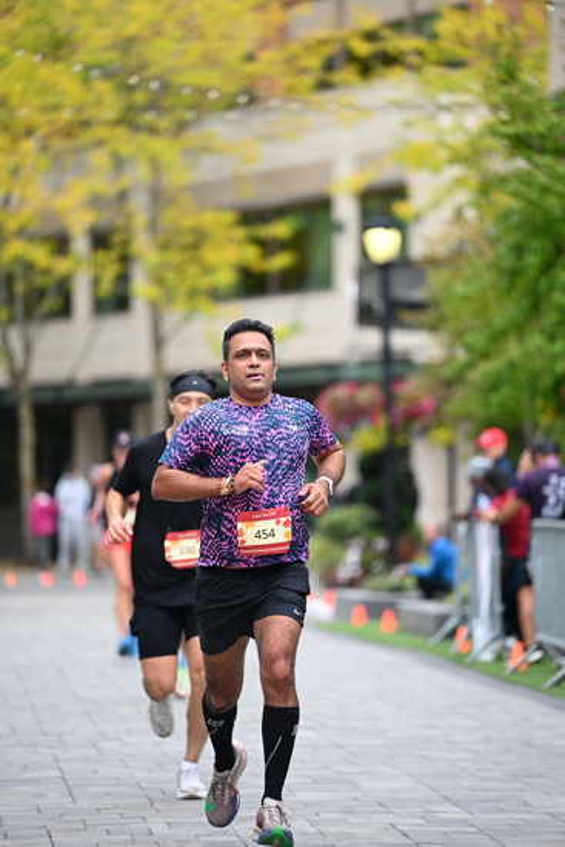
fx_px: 4352
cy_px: 424
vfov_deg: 11.1
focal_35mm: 185
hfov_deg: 7.4
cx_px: 282
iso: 640
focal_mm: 185
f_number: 2.8
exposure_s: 1/1600
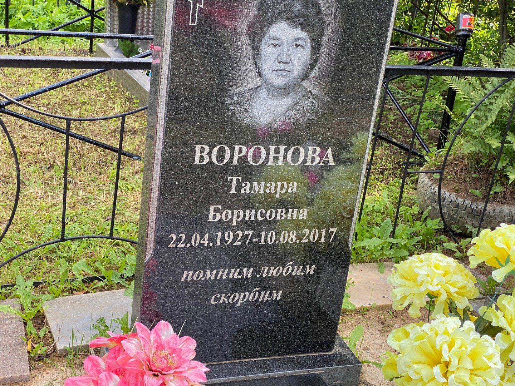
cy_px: 193
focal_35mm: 52
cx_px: 258
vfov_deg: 28.0
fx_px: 774
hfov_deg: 36.8
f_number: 2
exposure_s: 1/279
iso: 20
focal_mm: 6
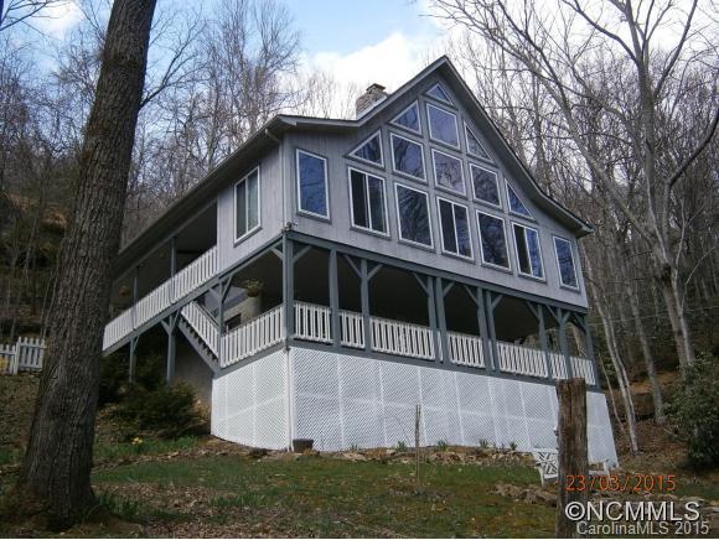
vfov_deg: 39.7
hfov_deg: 51.3
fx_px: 748
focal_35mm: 36
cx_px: 360
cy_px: 270
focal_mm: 6.4
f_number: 3.1
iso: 100
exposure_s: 1/500
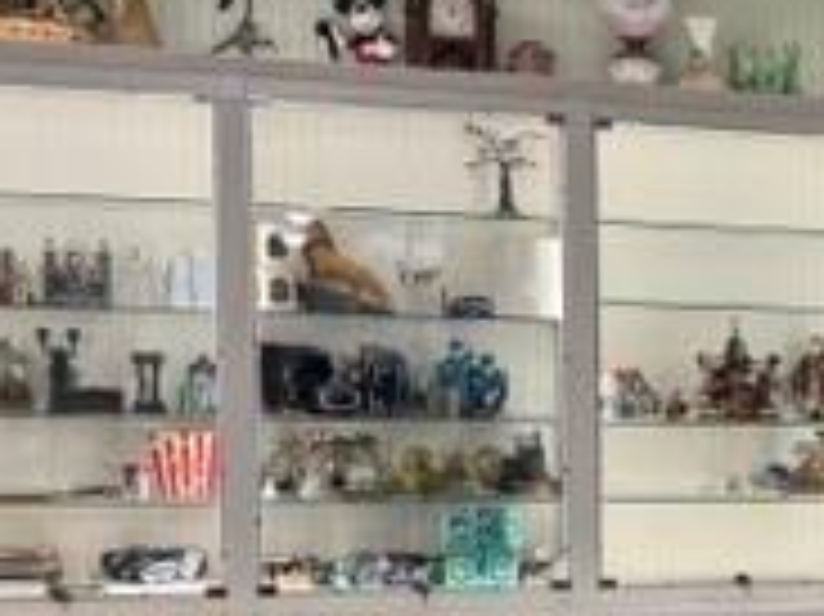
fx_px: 1998
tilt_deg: -5.7
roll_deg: -1.0
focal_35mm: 84
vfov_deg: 17.3
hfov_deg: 20.9
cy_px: 544
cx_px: 1112
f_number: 1.78
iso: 200
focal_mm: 6.76
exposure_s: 1/60
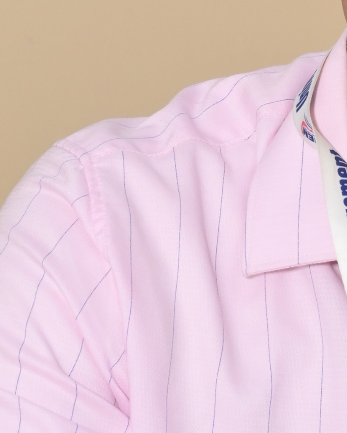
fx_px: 3313
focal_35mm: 258
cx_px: 517
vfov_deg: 7.5
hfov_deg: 5.9
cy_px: 389
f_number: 7.1
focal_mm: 52
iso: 1000
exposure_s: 1/160
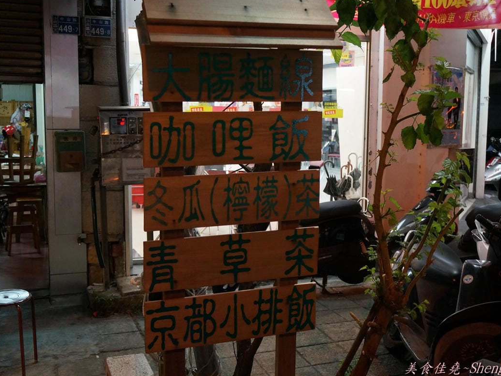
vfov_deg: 34.7
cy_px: 188
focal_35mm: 42
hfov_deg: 45.2
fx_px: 601
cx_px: 248
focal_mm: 25
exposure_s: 1/60
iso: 1600
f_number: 4.5
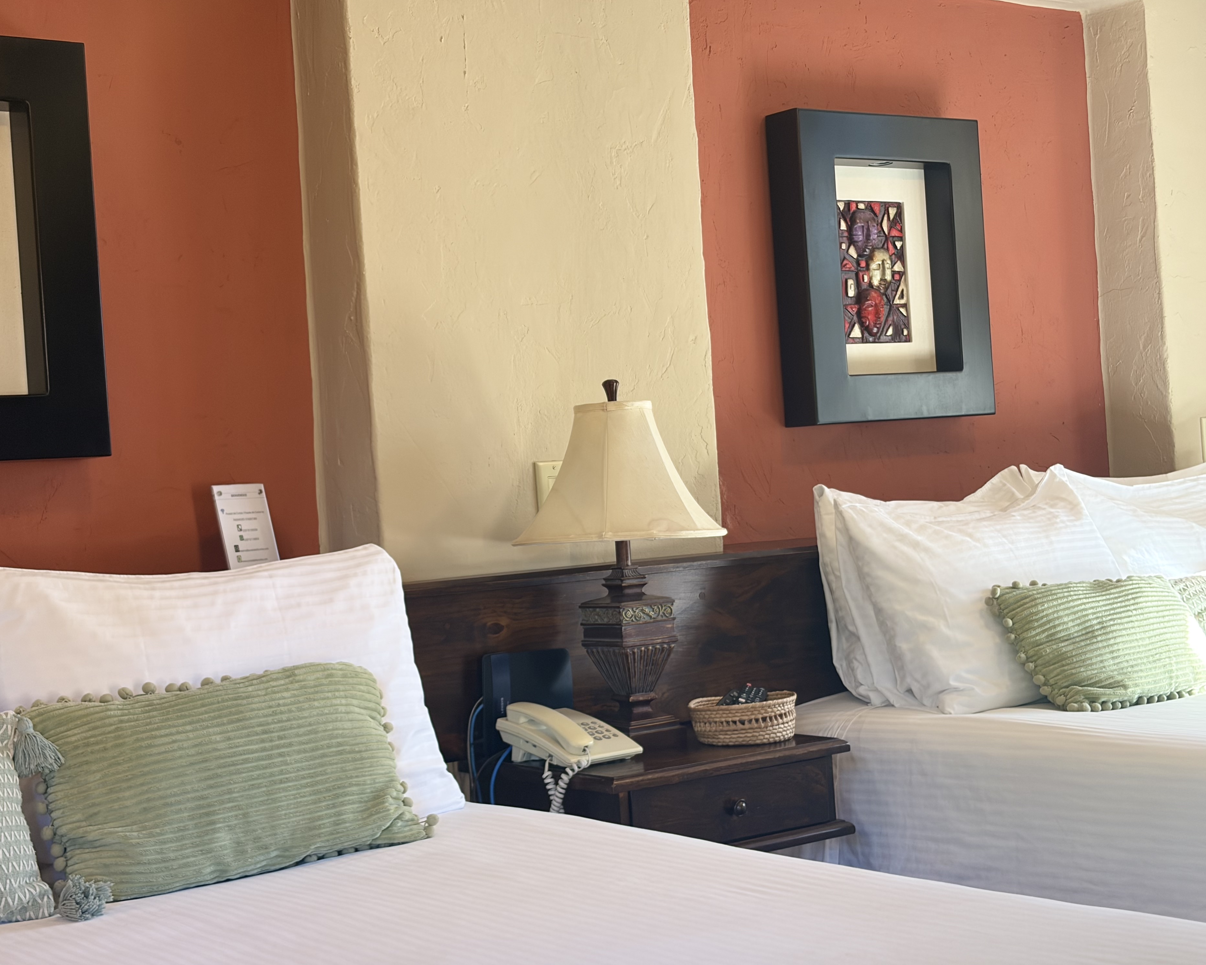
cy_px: 482
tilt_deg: +0.8
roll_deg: +4.2
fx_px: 1963
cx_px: 575
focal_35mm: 55
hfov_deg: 34.1
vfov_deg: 27.6
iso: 125
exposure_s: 1/60
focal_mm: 5.96
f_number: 1.6
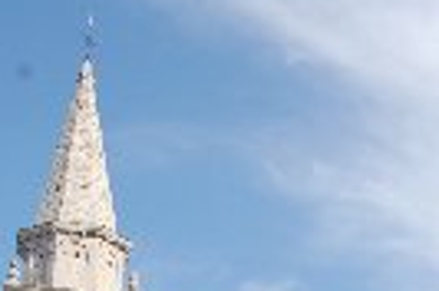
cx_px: 444
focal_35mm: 91
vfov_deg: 13.9
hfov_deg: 21.6
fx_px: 1107
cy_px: 455
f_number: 9
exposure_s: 1/320
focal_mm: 18
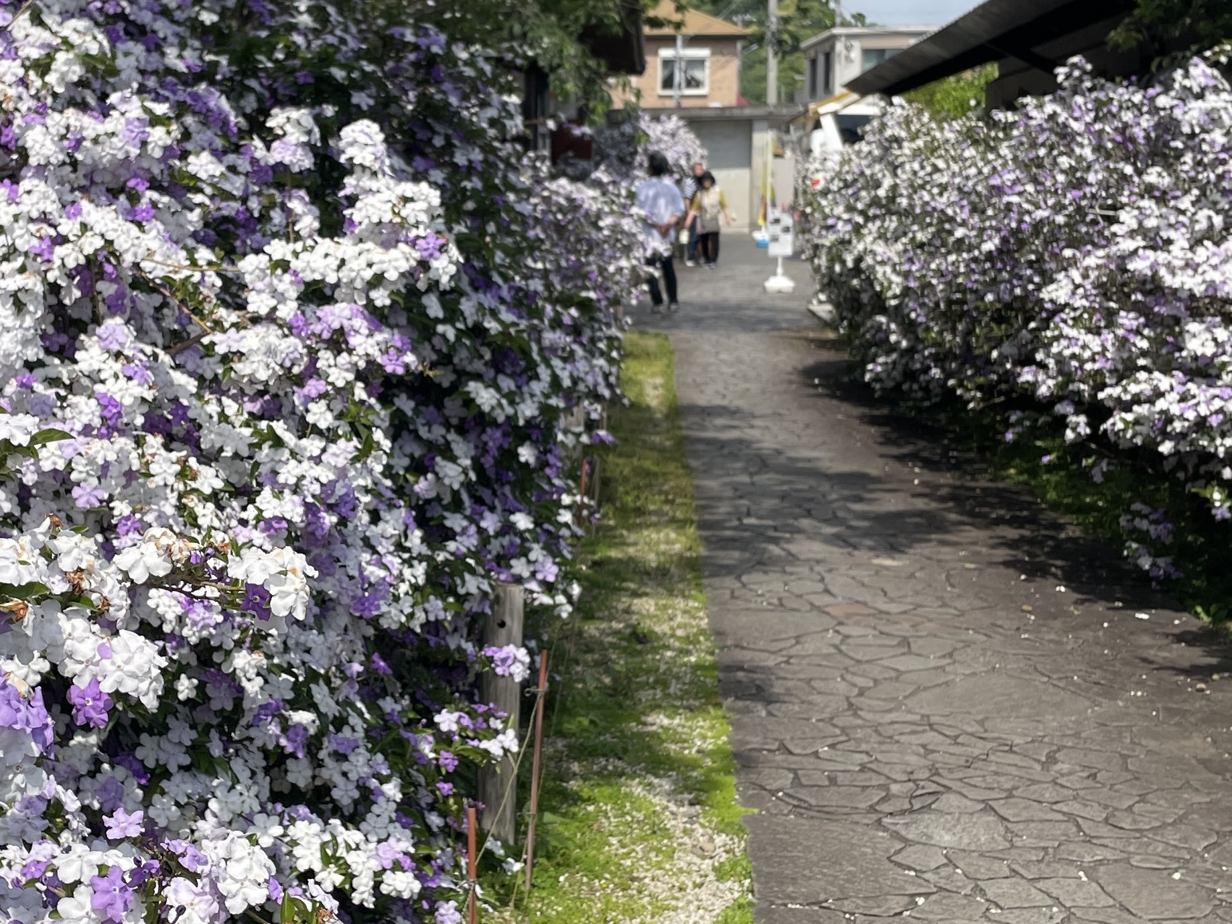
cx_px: 284
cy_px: 479
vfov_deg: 25.7
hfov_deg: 33.0
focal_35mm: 57
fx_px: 2029
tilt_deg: -7.8
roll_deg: +0.8
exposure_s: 1/5814
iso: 50
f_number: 1.6
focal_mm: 4.2
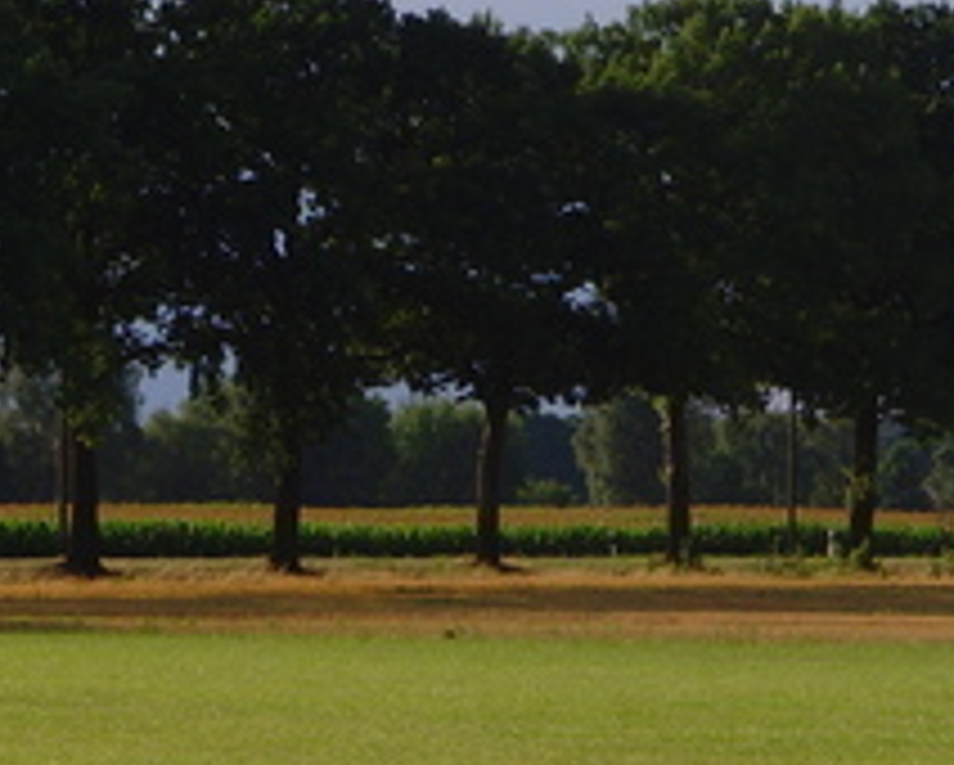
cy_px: 758
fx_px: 7602
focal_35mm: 269
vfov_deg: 5.7
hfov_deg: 7.2
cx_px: 526
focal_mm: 19.8
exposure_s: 1/500
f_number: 4.5
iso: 80
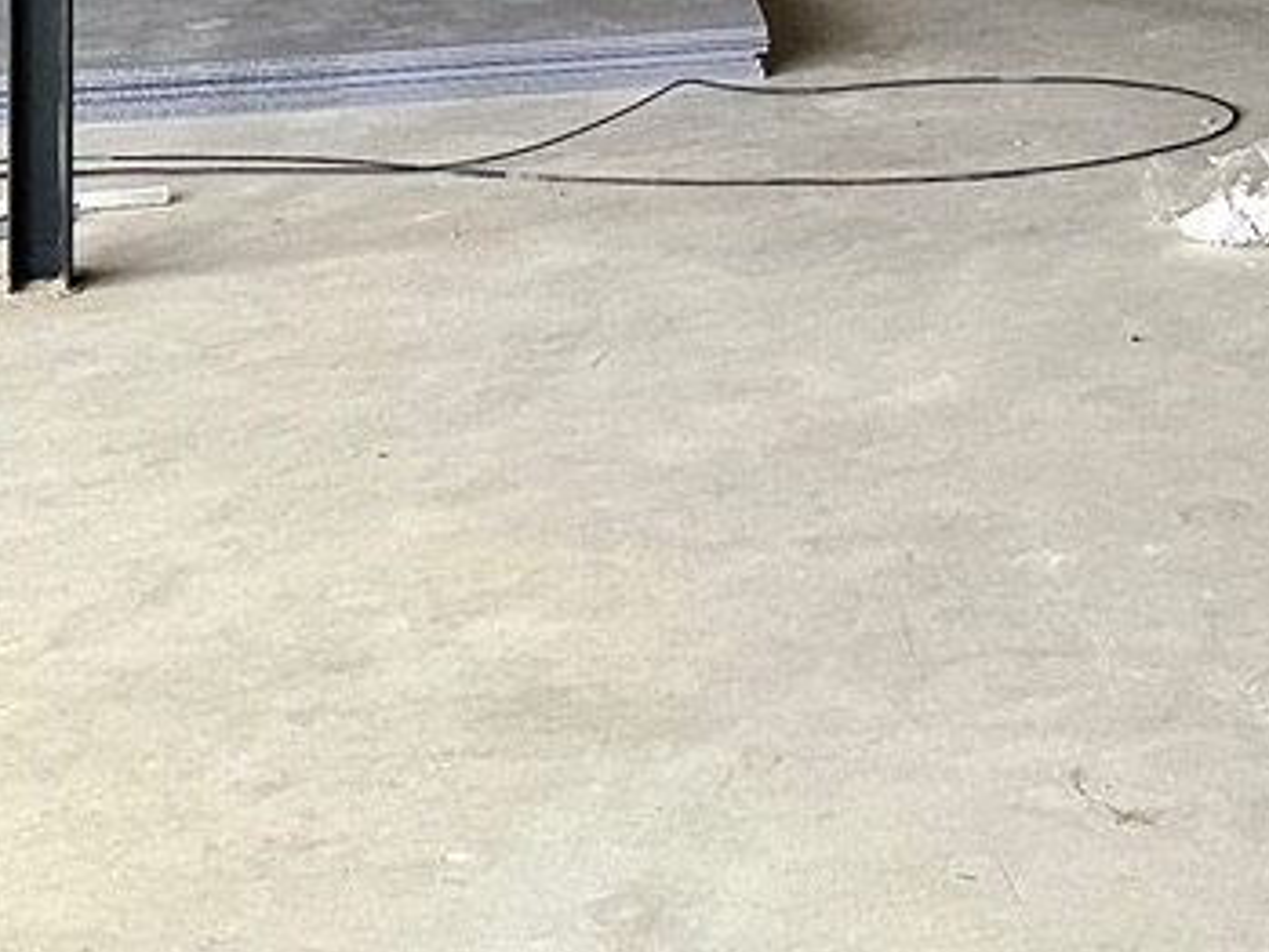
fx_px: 3227
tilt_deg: -2.4
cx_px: 1644
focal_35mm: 88
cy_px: -472
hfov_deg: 20.4
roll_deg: -0.6
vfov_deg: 15.5
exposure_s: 1/60
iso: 400
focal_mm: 6.86
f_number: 1.78
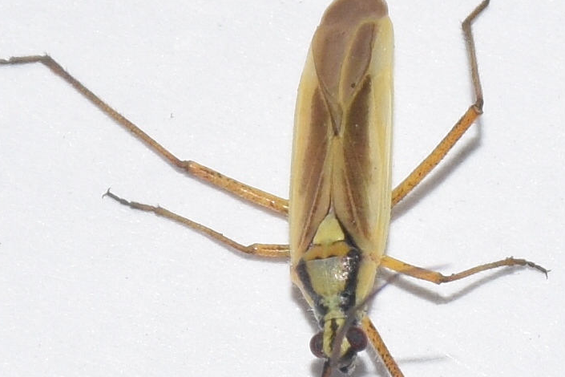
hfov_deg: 7.2
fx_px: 4488
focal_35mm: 286
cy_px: 197
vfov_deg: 4.8
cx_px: 356
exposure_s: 1/160
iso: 320
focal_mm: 140
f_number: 11
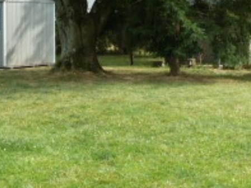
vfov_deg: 15.7
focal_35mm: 94
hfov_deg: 20.9
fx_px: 682
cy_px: 95
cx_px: 125
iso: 80
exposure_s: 1/200
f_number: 4
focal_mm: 4.7
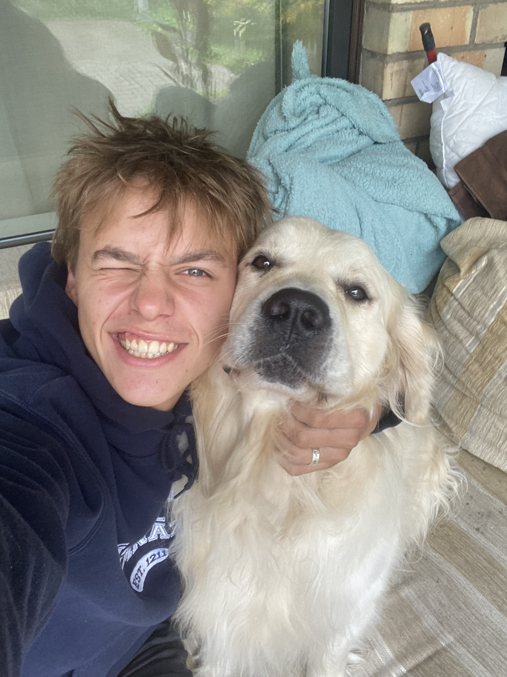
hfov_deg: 46.8
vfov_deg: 60.0
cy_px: 338
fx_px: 586
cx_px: 254
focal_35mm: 30
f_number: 2.2
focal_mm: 2.71
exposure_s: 1/60
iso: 100
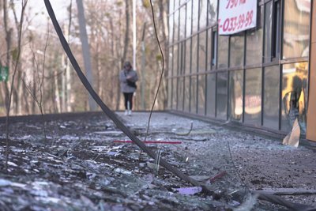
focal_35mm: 113
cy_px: 106
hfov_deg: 18.1
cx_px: 158
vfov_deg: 12.1
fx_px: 992
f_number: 5
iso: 160
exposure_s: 1/250
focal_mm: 113
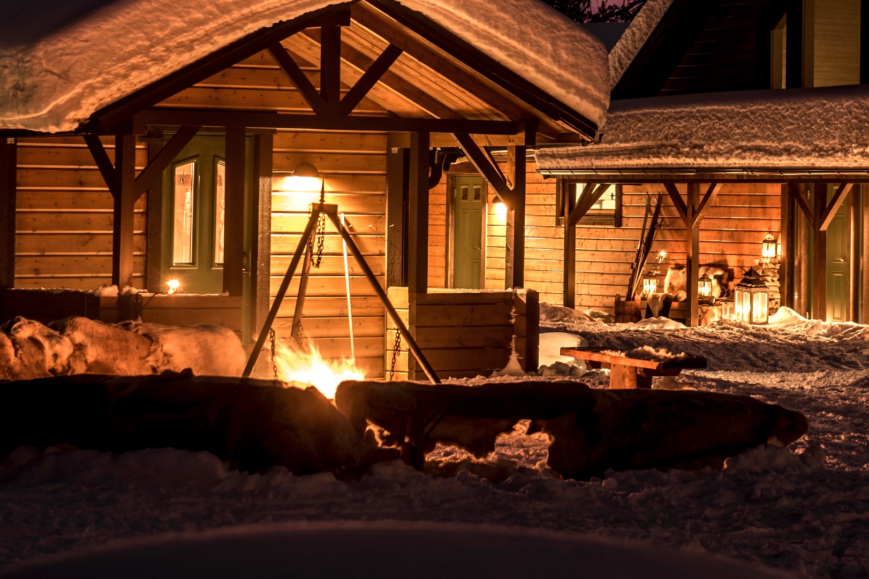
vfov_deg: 9.0
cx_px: 562
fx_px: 3645
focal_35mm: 151
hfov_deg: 13.6
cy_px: 7
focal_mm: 70
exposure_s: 30
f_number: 5
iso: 100
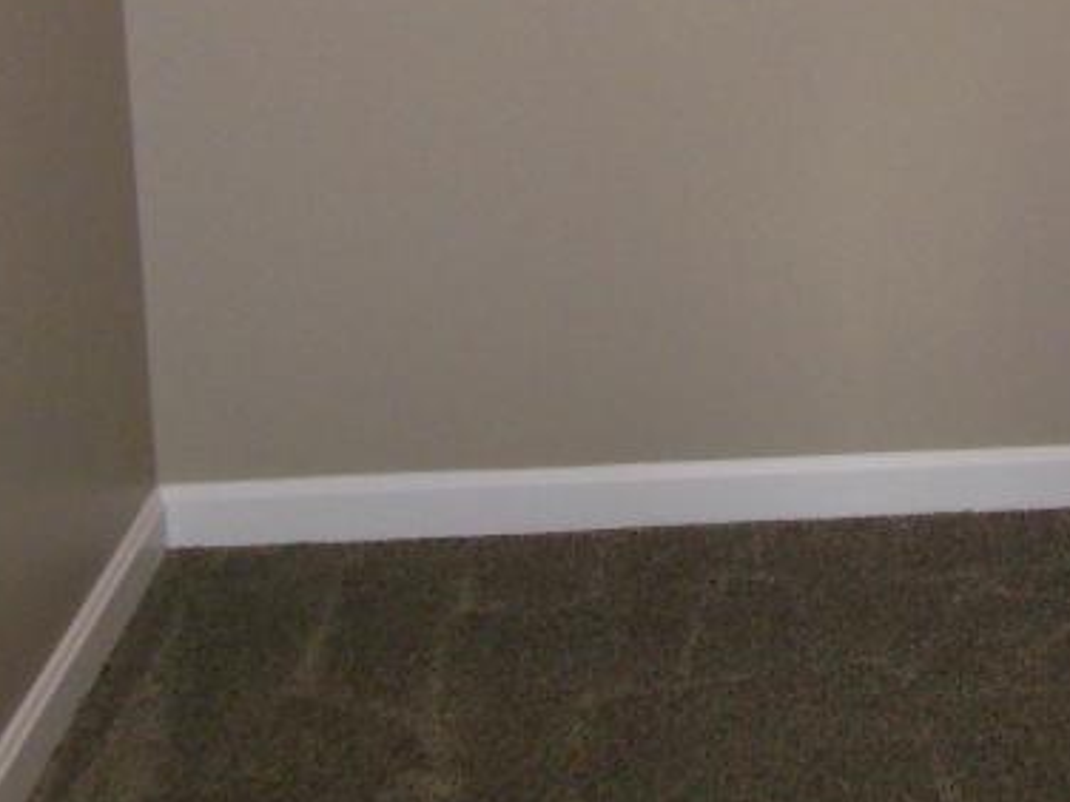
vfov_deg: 20.6
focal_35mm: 68
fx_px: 2102
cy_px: -80
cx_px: 1070
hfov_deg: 27.0
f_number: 3.2
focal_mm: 4.5
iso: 500
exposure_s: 1/25
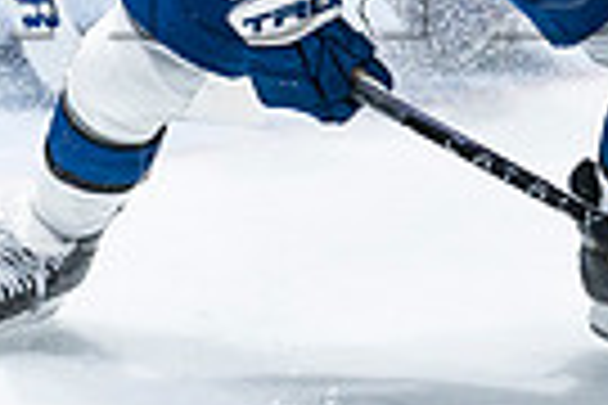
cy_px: -234
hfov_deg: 1.6
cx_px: 167
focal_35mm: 1254
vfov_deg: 1.1
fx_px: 21177
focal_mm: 200
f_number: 2.8
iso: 1250
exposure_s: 1/1250
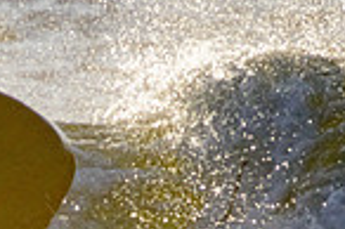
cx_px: -132
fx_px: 41746
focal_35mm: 4361
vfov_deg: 0.3
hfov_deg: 0.5
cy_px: 478
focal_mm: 800
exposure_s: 1/2000
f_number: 11
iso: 640
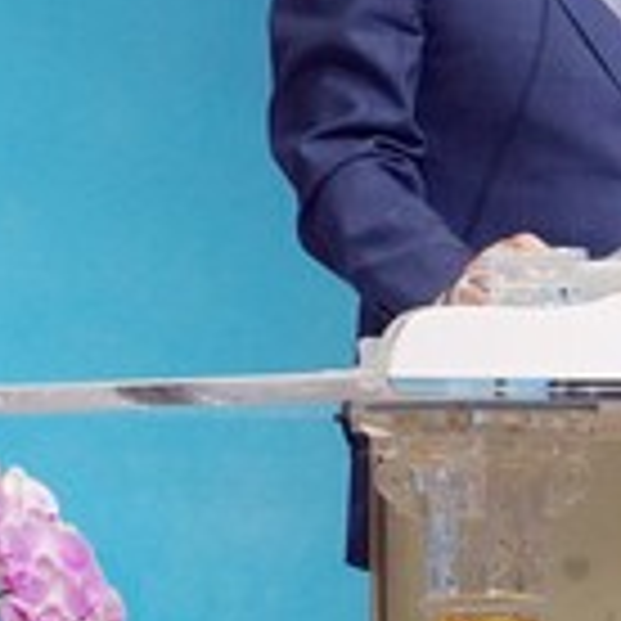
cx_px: 680
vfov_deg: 2.3
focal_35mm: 748
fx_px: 15179
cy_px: 36
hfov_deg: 2.3
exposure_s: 1/250
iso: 2000
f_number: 5.6
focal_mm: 135
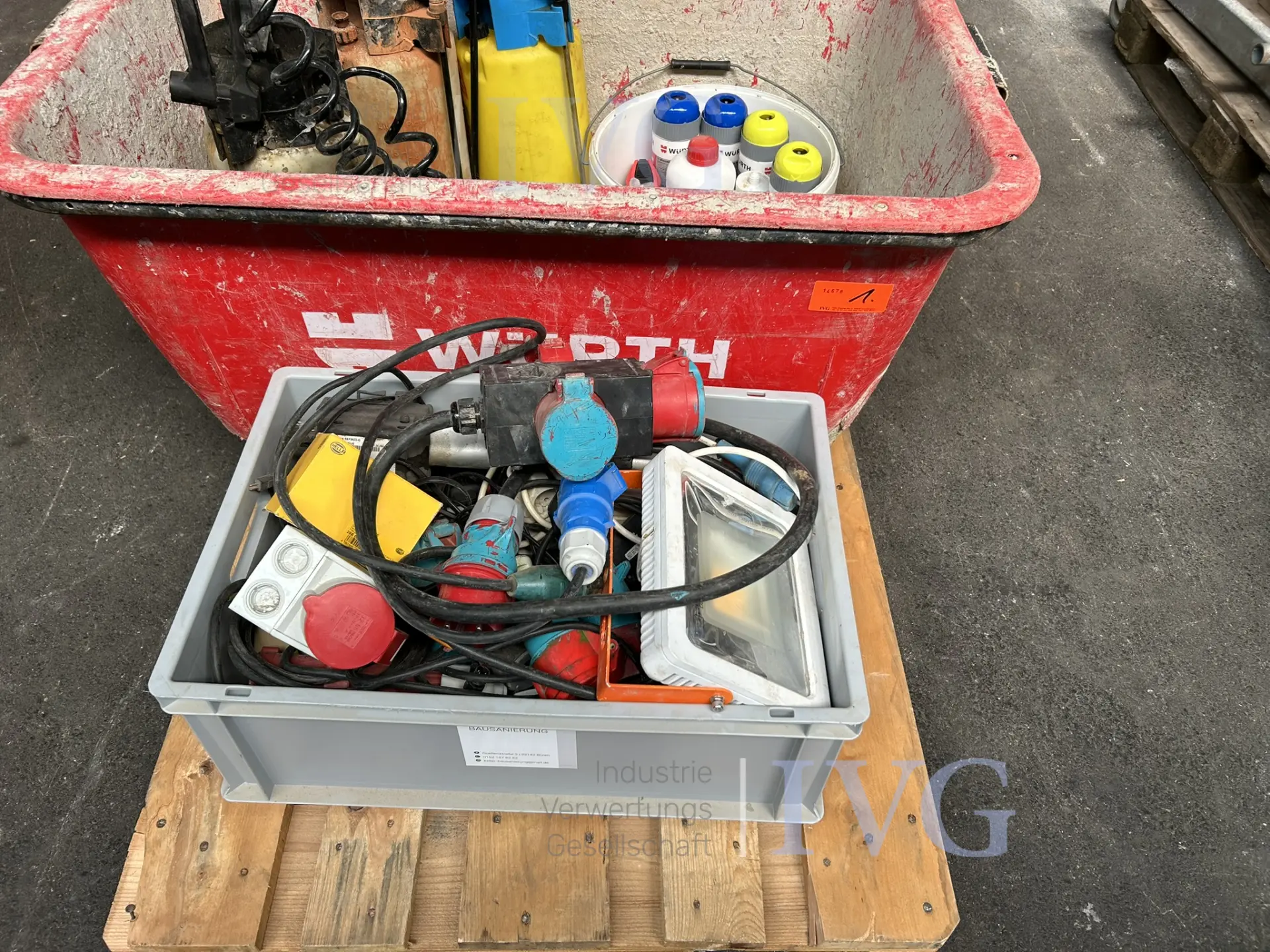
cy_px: 476
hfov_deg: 67.3
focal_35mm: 26
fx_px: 954
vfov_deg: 53.1
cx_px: 635
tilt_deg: -49.8
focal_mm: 5.7
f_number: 1.5
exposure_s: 1/124
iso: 32
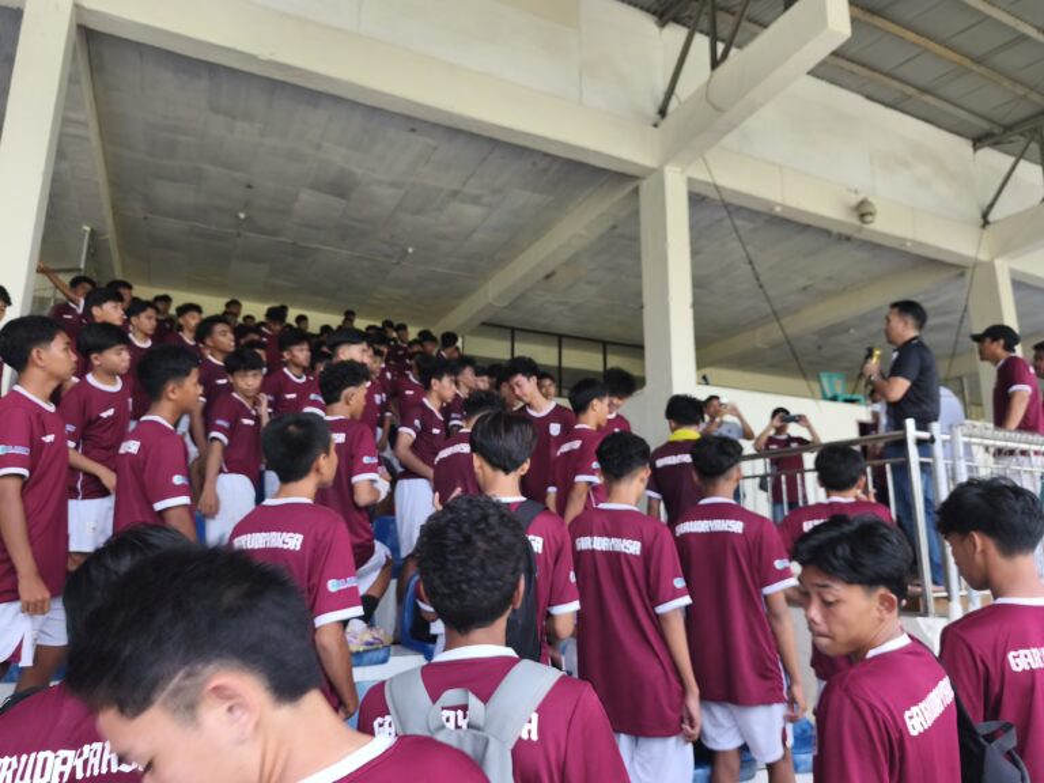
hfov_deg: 73.9
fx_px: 694
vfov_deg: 58.9
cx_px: 522
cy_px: 392
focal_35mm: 23
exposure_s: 1/50
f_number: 1.65
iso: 250
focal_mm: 6.18
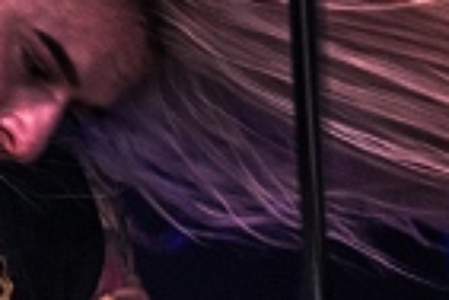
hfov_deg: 3.8
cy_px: 57
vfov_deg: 2.6
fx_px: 6710
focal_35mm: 538
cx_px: -248
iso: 640
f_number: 2.8
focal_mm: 70
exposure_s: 1/100
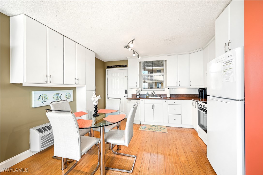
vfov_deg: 81.1
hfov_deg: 104.3
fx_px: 102
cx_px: 132
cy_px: 88
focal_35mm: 14
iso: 100
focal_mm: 14
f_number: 8
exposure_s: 1.3
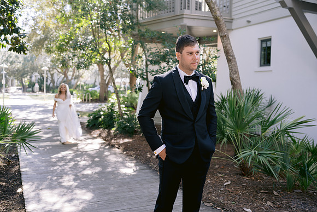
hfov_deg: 54.4
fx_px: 308
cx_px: 158
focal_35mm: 35
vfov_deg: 37.9
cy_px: 106
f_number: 2.8
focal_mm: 35
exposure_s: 1/200
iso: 200
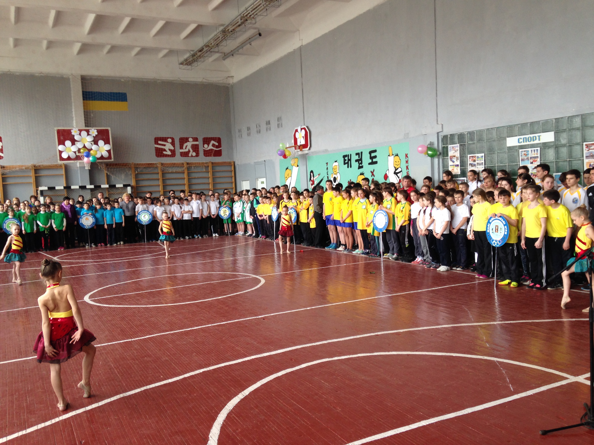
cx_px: 297
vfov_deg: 42.9
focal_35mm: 33
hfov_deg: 55.4
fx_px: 566
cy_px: 222
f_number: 2.4
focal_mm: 4.12
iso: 64
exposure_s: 1/40
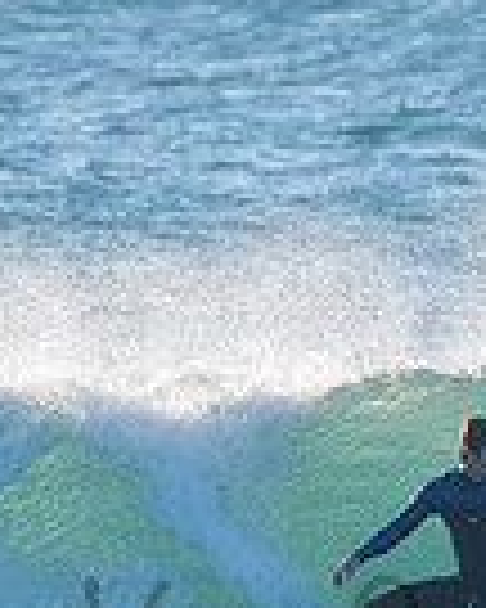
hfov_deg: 0.6
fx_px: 44446
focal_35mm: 2472
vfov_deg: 0.8
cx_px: 544
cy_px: 608
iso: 64
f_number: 6.3
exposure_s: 1/320
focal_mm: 500
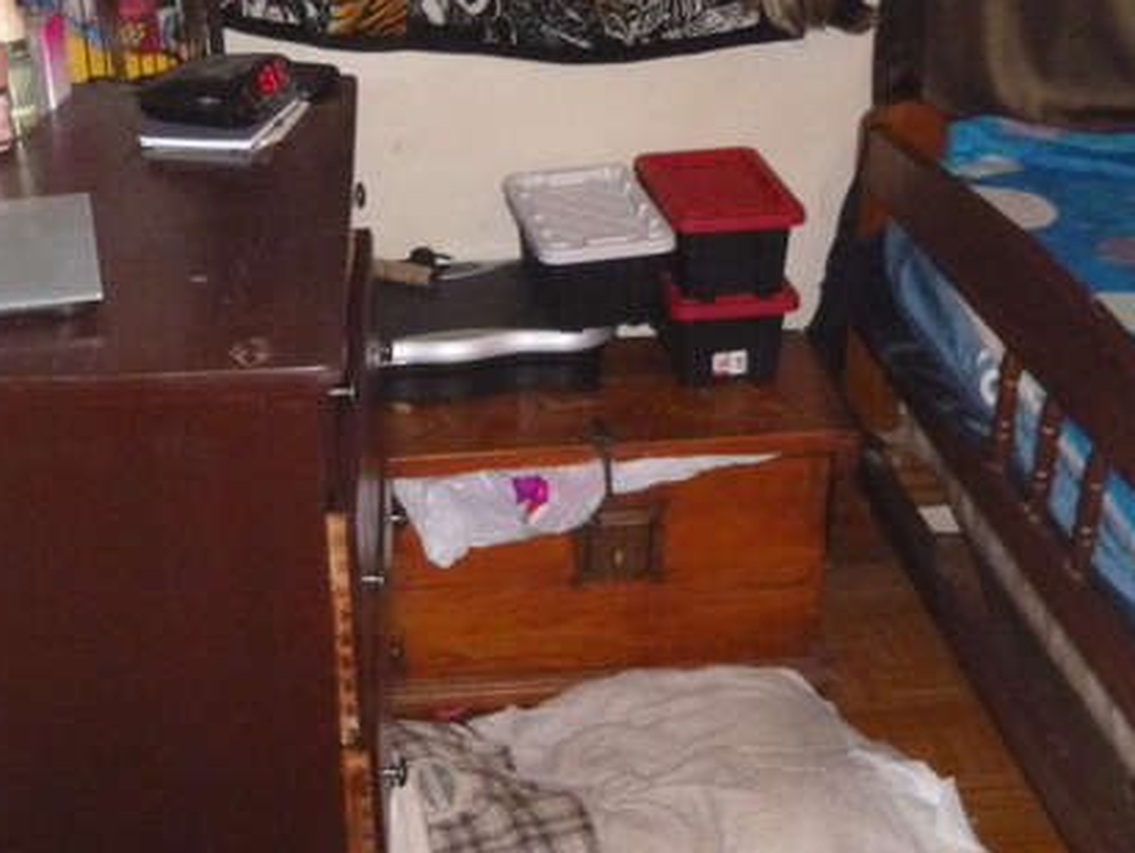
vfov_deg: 26.1
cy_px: 502
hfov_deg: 34.3
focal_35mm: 56
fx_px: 1838
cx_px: 494
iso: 800
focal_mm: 6.4
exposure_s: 1/60
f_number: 4.4
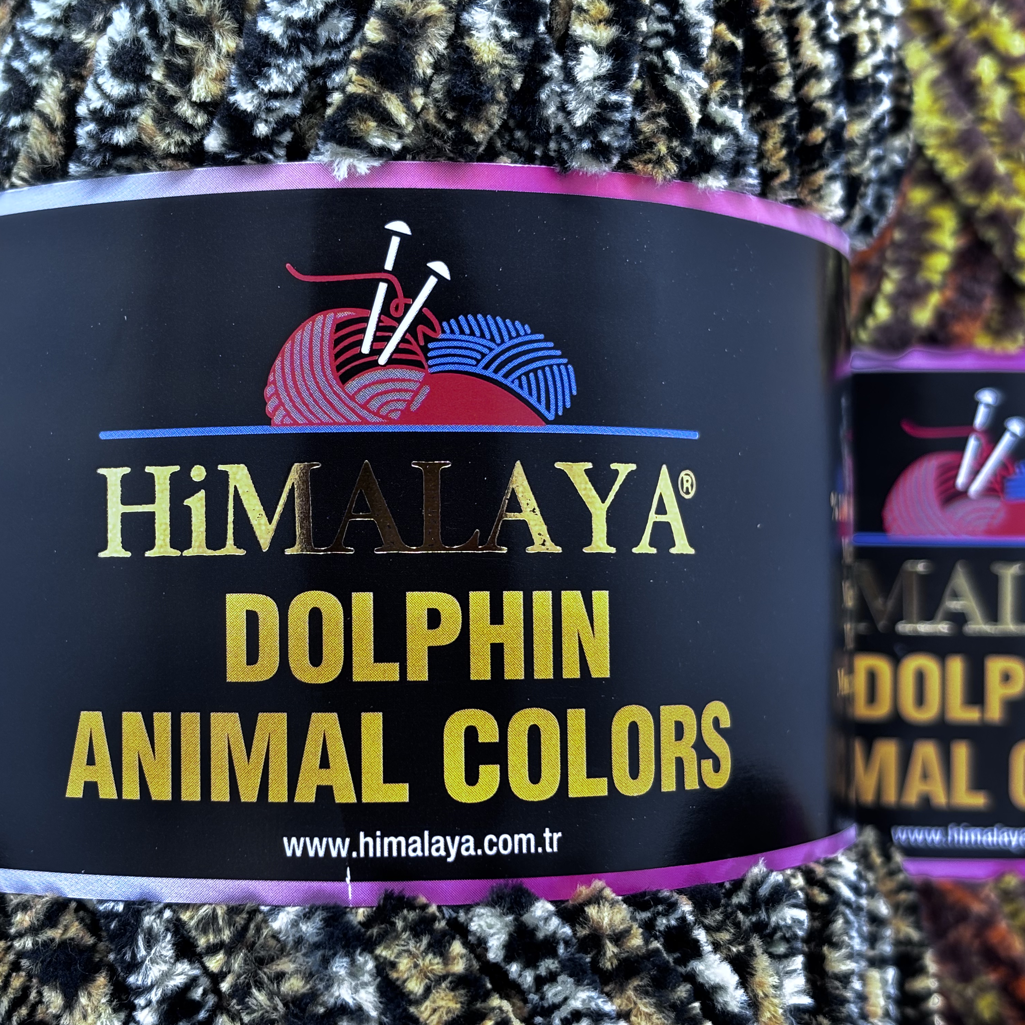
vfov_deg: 27.7
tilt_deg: -83.0
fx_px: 2077
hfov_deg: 27.6
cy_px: 516
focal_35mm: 62
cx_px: 377
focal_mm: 5.96
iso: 50
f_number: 1.6
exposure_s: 1/88
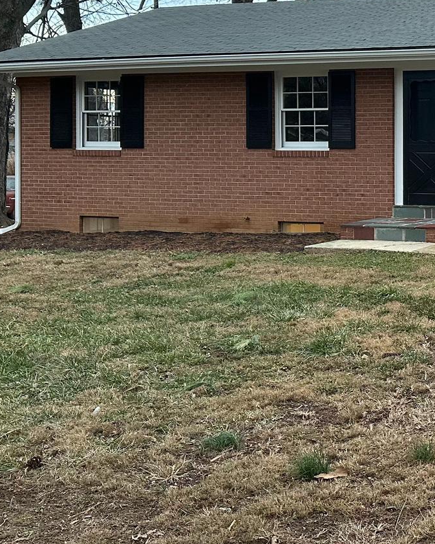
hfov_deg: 24.4
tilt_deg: -0.4
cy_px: 160
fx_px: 918
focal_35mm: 57
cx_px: 510
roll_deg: +0.0
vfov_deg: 32.6
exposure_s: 1/115
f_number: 1.78
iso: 250
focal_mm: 6.86
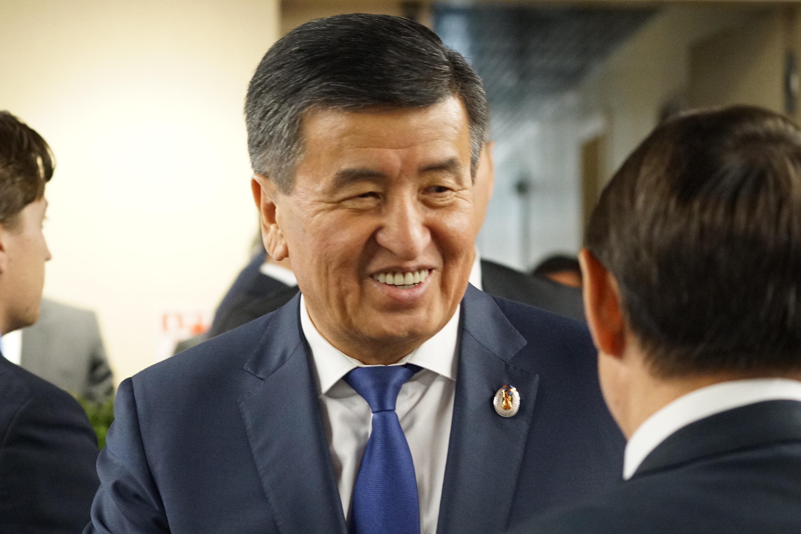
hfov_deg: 18.9
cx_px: 365
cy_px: 299
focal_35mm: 108
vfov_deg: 12.7
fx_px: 2403
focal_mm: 70
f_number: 4
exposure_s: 1/200
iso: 6400
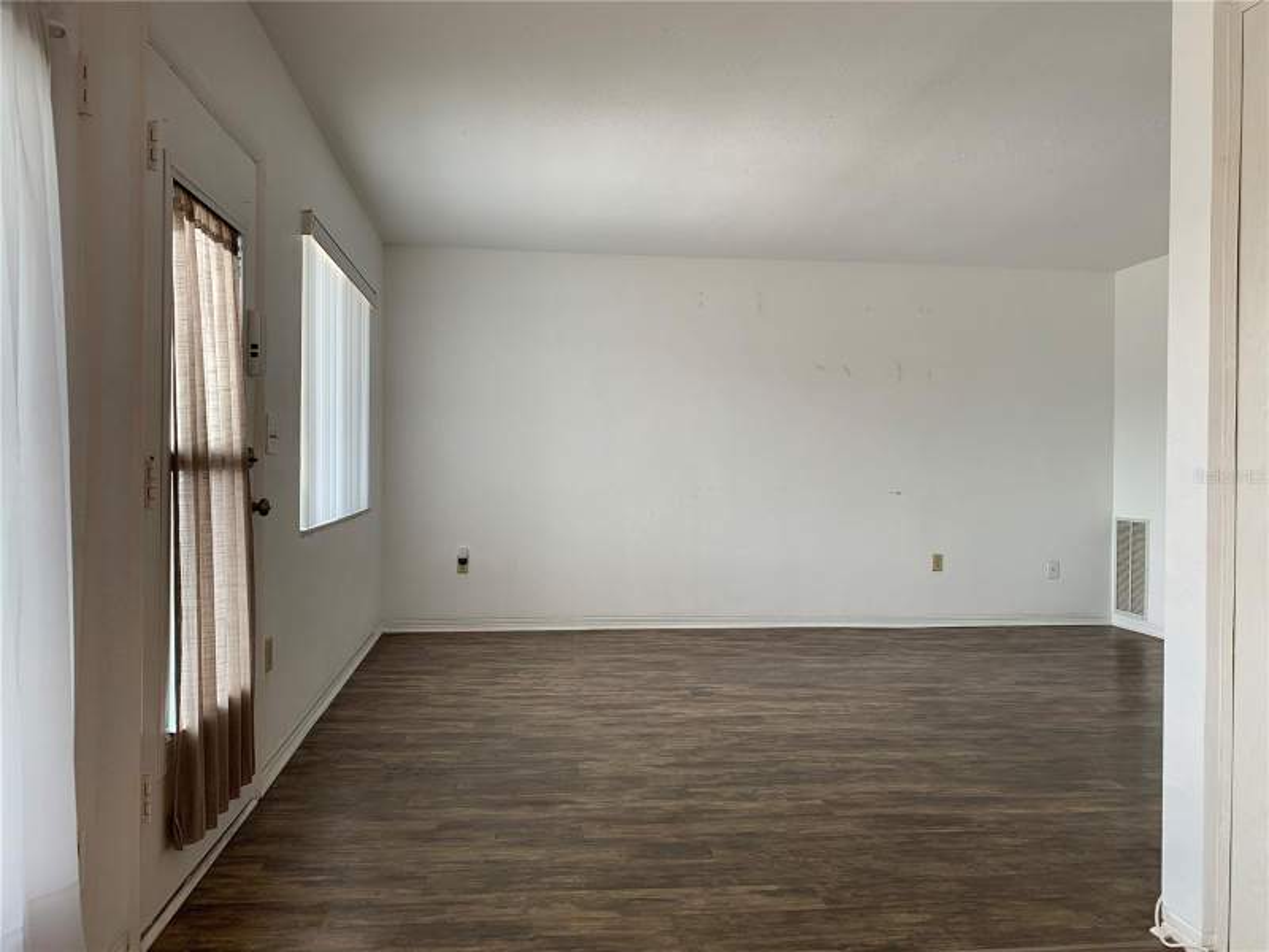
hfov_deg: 67.3
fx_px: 953
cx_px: 634
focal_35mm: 26
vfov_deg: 53.1
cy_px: 476
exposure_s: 1/120
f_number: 1.8
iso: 64
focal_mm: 4.25
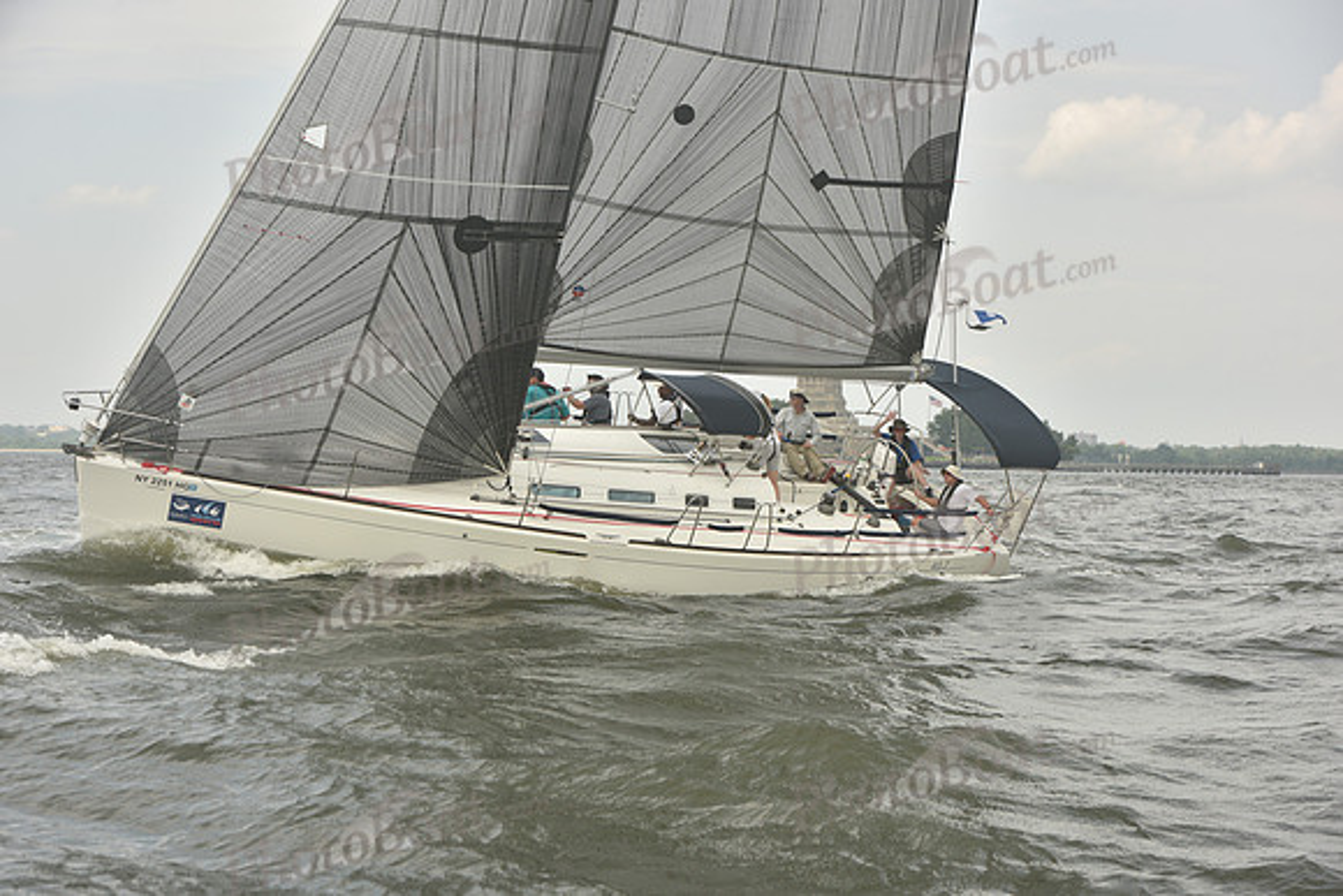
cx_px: 672
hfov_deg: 28.8
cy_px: 448
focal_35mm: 70
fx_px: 2612
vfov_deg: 19.5
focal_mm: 70
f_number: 7.1
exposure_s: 1/800
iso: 250
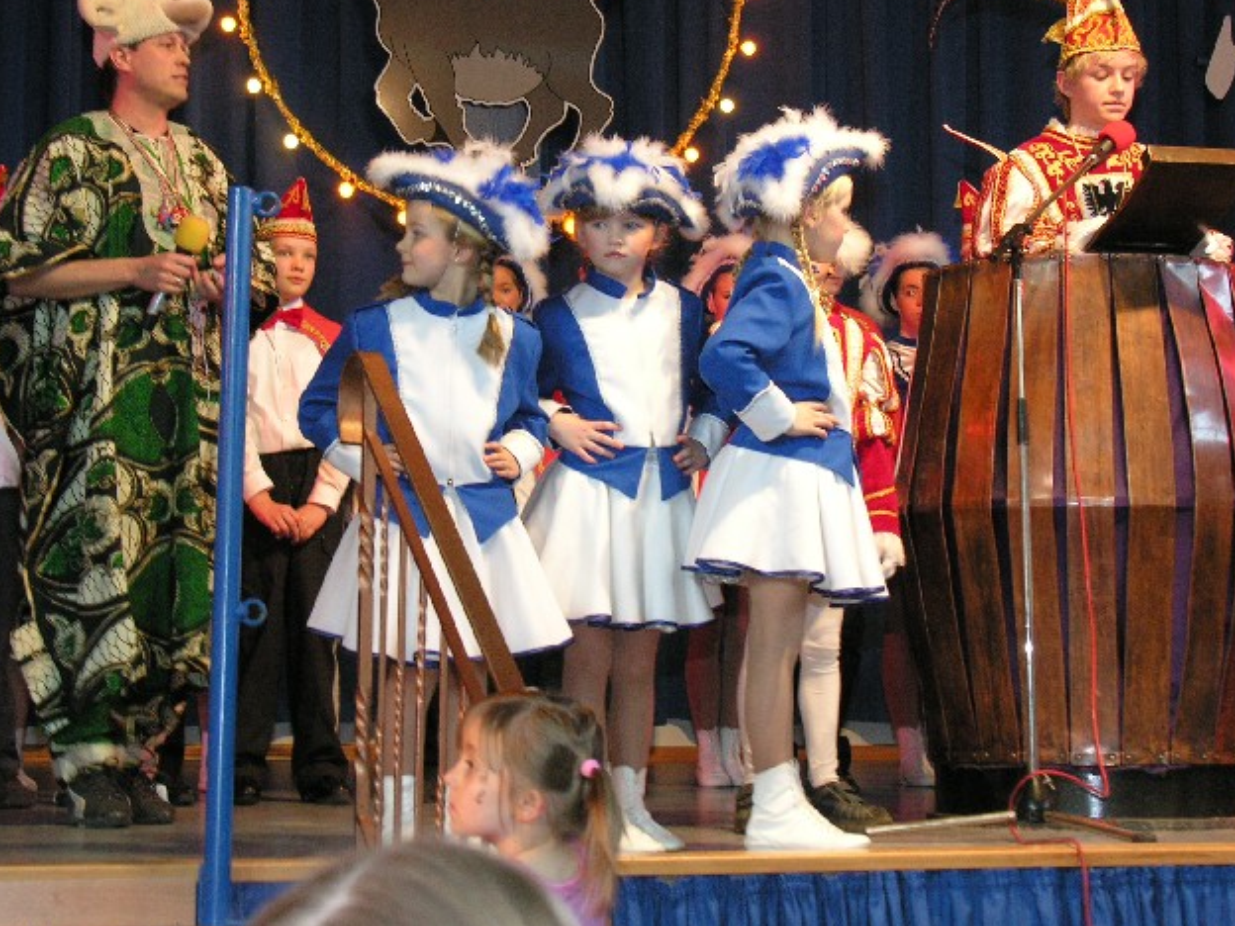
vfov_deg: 18.0
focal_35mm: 82
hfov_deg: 23.8
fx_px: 2926
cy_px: 340
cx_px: 562
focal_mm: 16.4
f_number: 4
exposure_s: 1/30
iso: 200
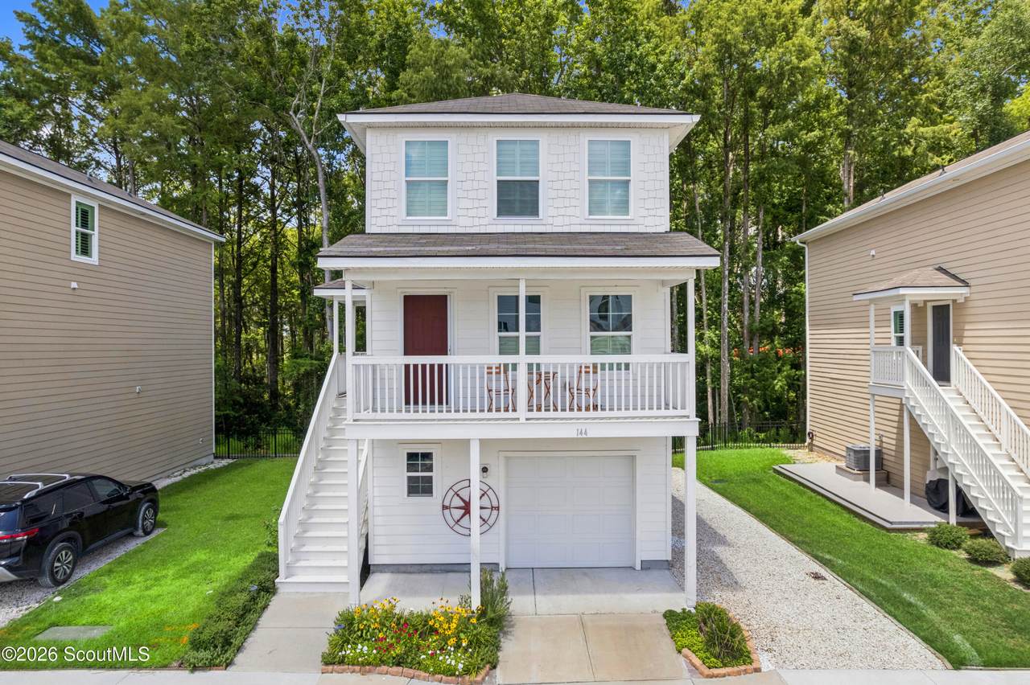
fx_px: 629
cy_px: 342
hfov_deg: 78.6
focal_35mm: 22
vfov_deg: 57.2
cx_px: 515
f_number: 2.8
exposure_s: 1/350
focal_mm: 8.38
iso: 100
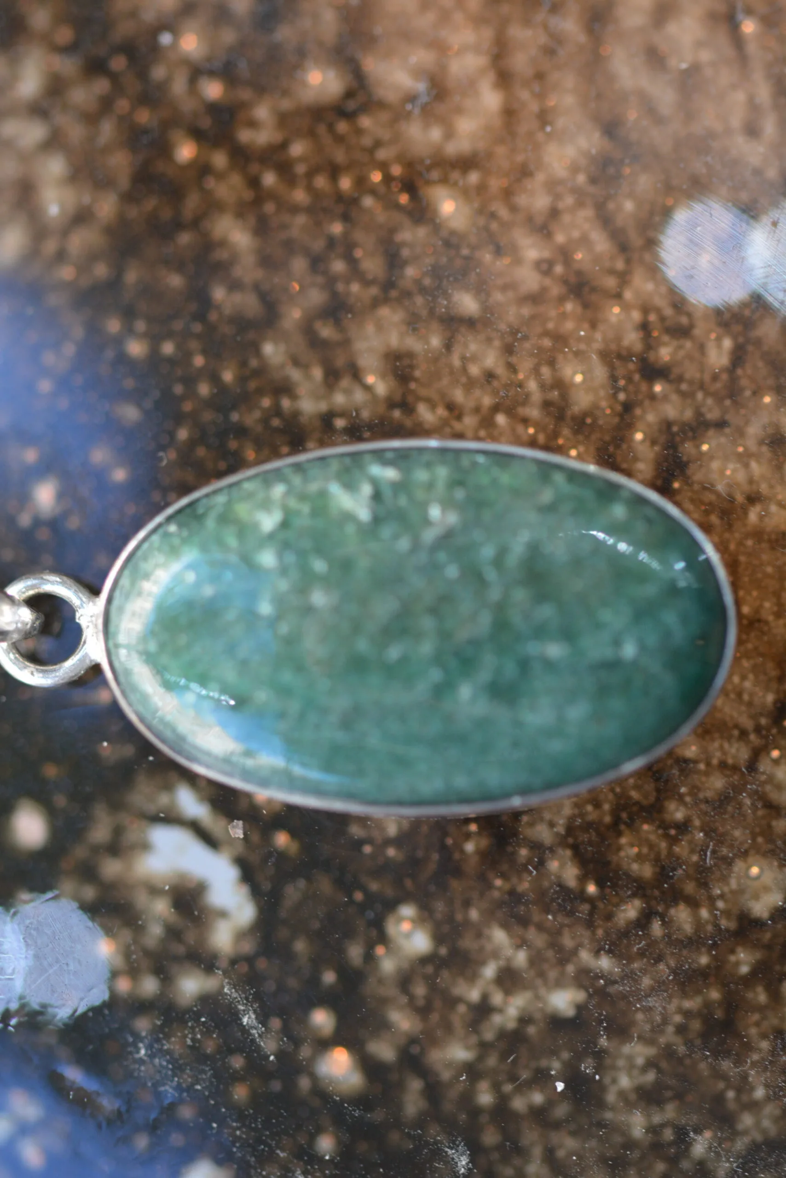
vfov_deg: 13.0
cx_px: 393
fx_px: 5155
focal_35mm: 158
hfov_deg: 8.7
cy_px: 589
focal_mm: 105
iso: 560
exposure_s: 1/125
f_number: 4
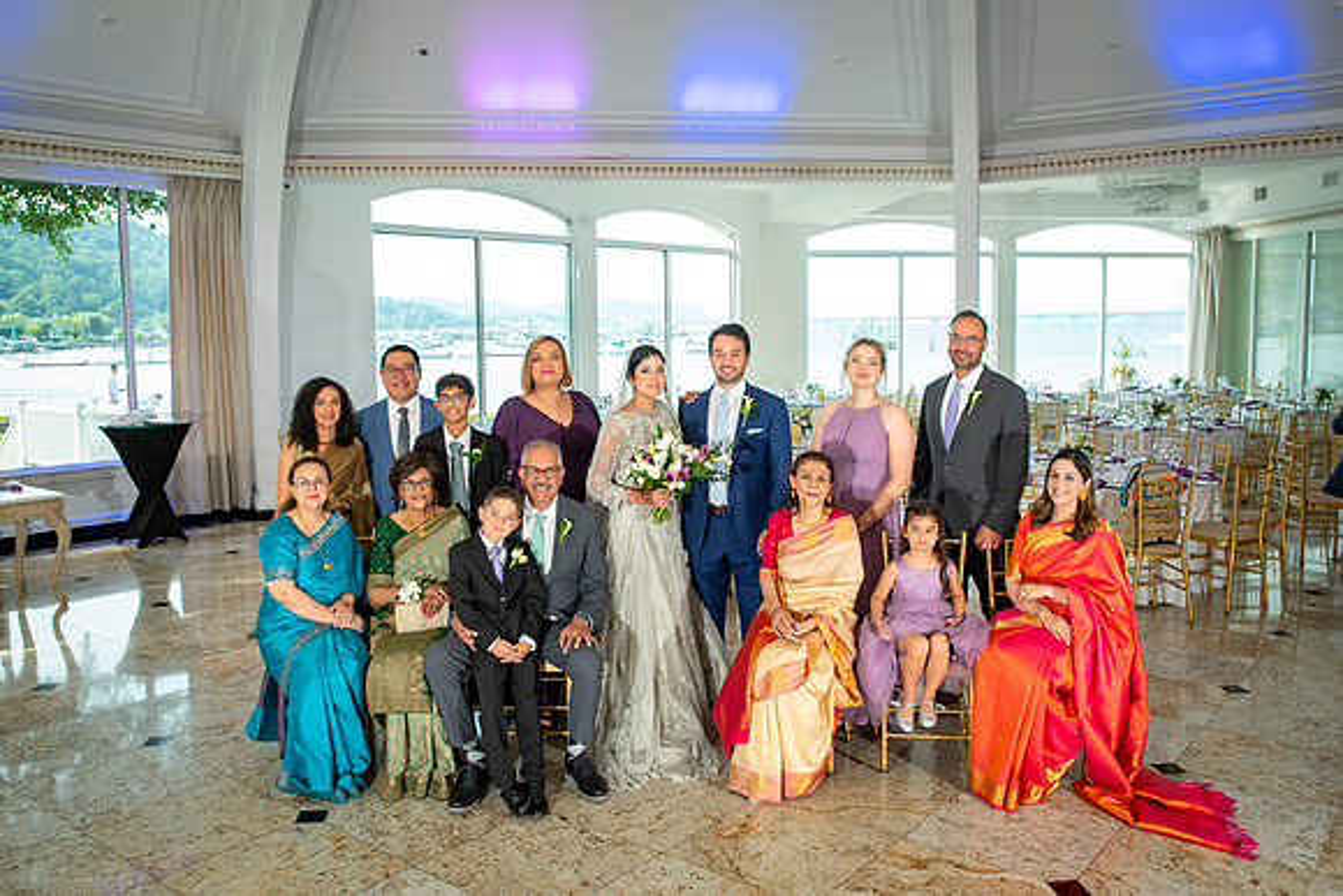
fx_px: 1156
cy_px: 430
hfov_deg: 60.3
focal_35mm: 31
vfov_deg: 42.4
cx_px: 663
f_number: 4
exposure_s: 1/500
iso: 800
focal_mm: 29
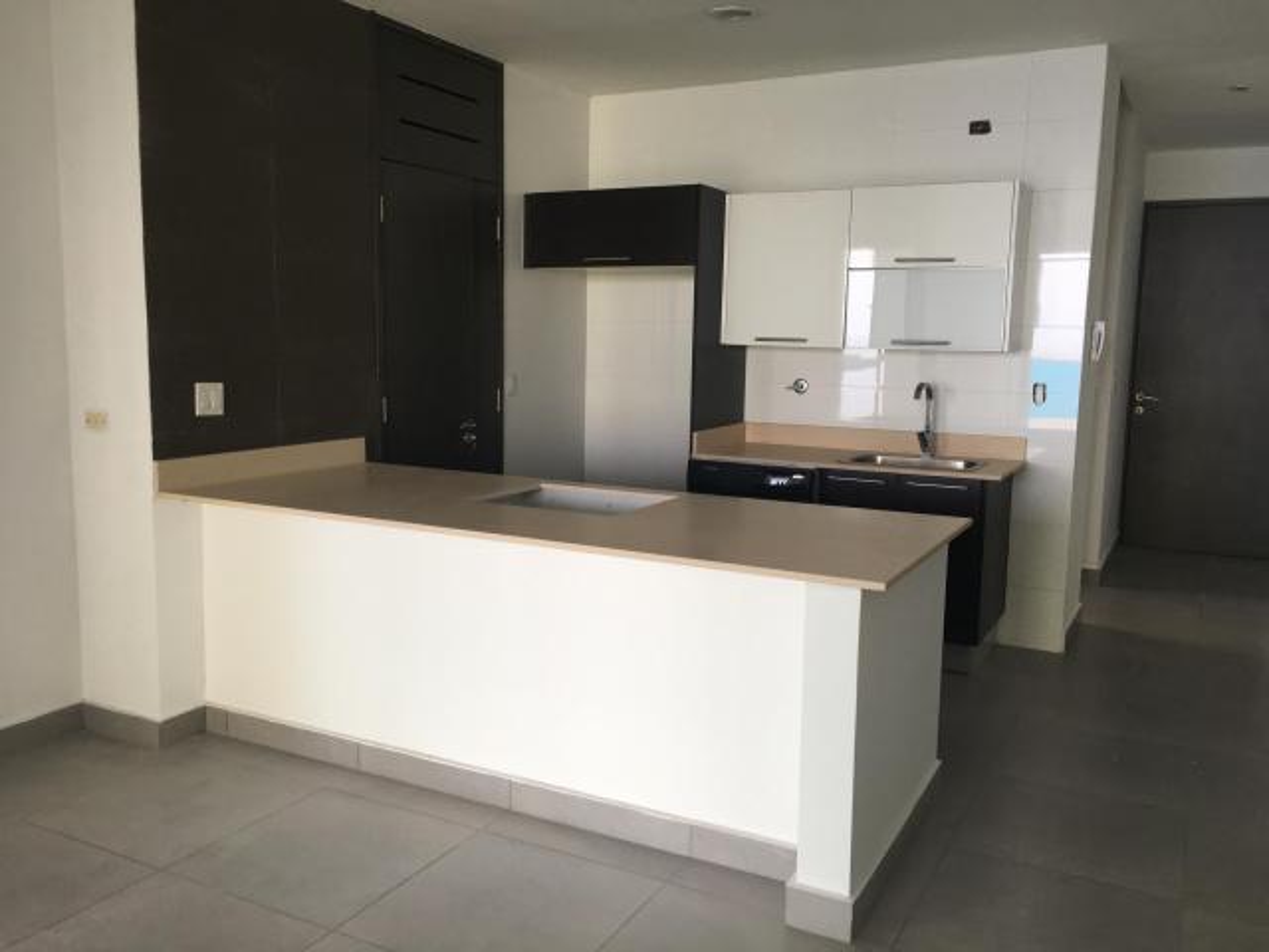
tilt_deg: -7.2
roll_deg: -0.5
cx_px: 634
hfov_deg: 61.7
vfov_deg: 48.2
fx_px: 1063
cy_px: 476
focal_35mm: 29
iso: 40
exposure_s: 1/120
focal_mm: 4.15
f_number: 2.2
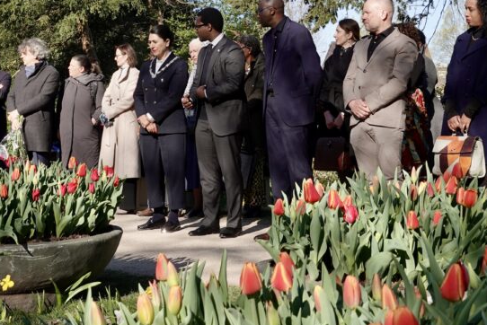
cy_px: 62
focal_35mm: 68
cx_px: 241
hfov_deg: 29.6
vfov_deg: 19.8
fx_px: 920
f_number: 4
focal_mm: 13.31
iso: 100
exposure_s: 1/500
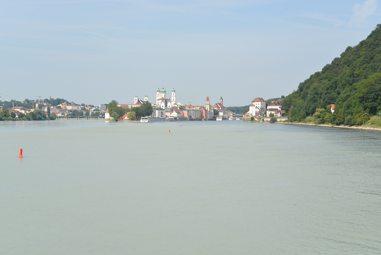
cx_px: 190
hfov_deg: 30.0
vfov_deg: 20.4
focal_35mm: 67
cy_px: 128
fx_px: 710
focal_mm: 25
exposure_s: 1/500
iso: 100
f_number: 5.6
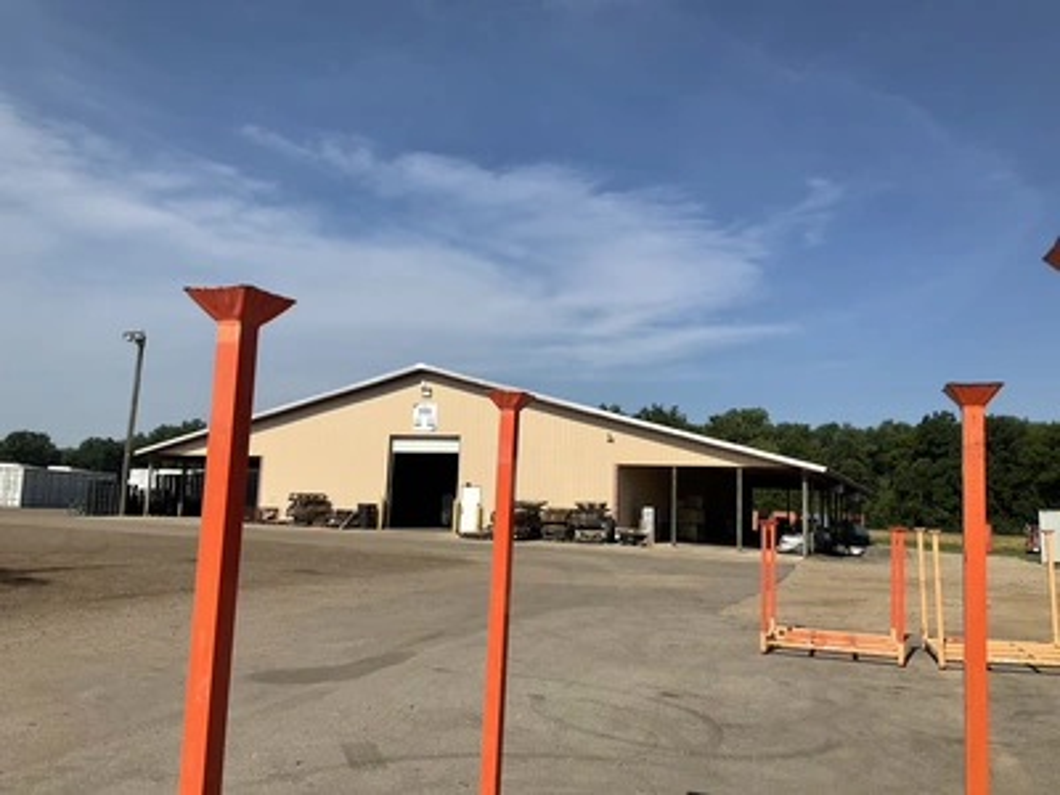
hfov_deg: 61.7
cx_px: 530
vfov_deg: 48.2
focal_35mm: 29
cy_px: 398
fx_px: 888
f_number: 1.8
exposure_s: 1/3125
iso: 25
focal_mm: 3
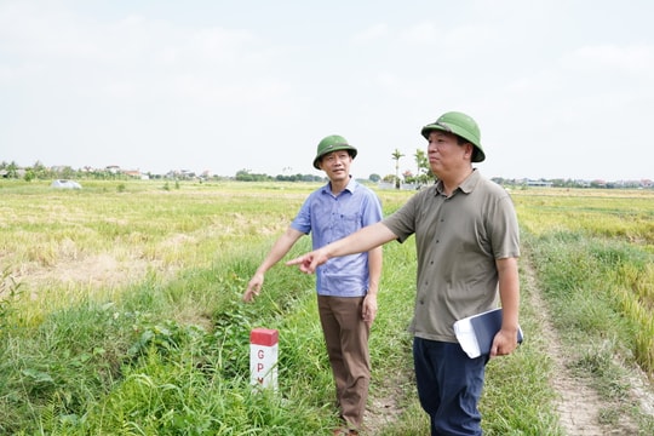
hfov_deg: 65.5
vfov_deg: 46.4
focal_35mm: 28
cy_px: 218
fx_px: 509
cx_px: 327
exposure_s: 1/100
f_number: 9
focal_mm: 28
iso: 125
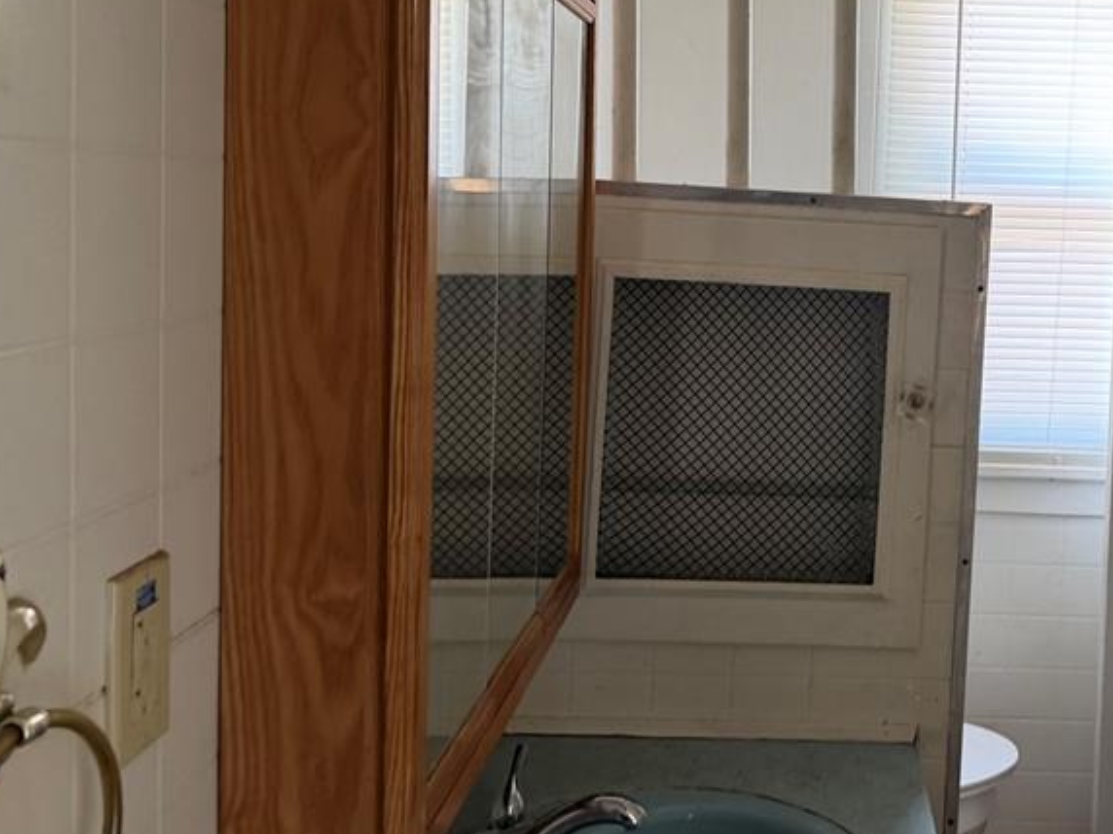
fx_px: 1383
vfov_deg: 33.2
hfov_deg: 41.7
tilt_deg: -4.5
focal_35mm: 43
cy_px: 257
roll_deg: -2.0
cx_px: 907
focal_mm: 6.76
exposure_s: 1/80
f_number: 1.78
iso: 200
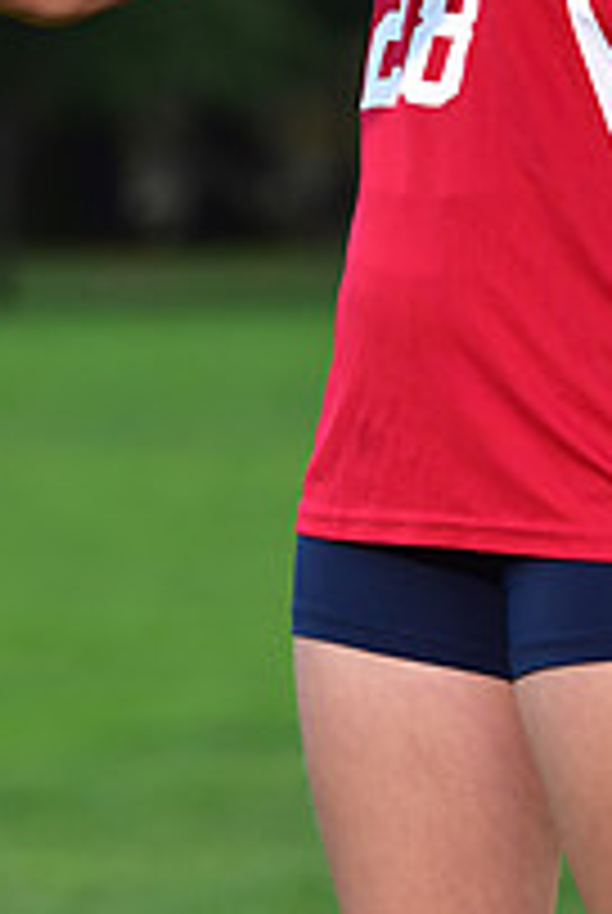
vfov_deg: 5.3
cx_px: 592
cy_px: -194
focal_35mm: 385
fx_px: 9783
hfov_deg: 3.6
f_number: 4.5
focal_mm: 135
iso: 400
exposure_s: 1/250
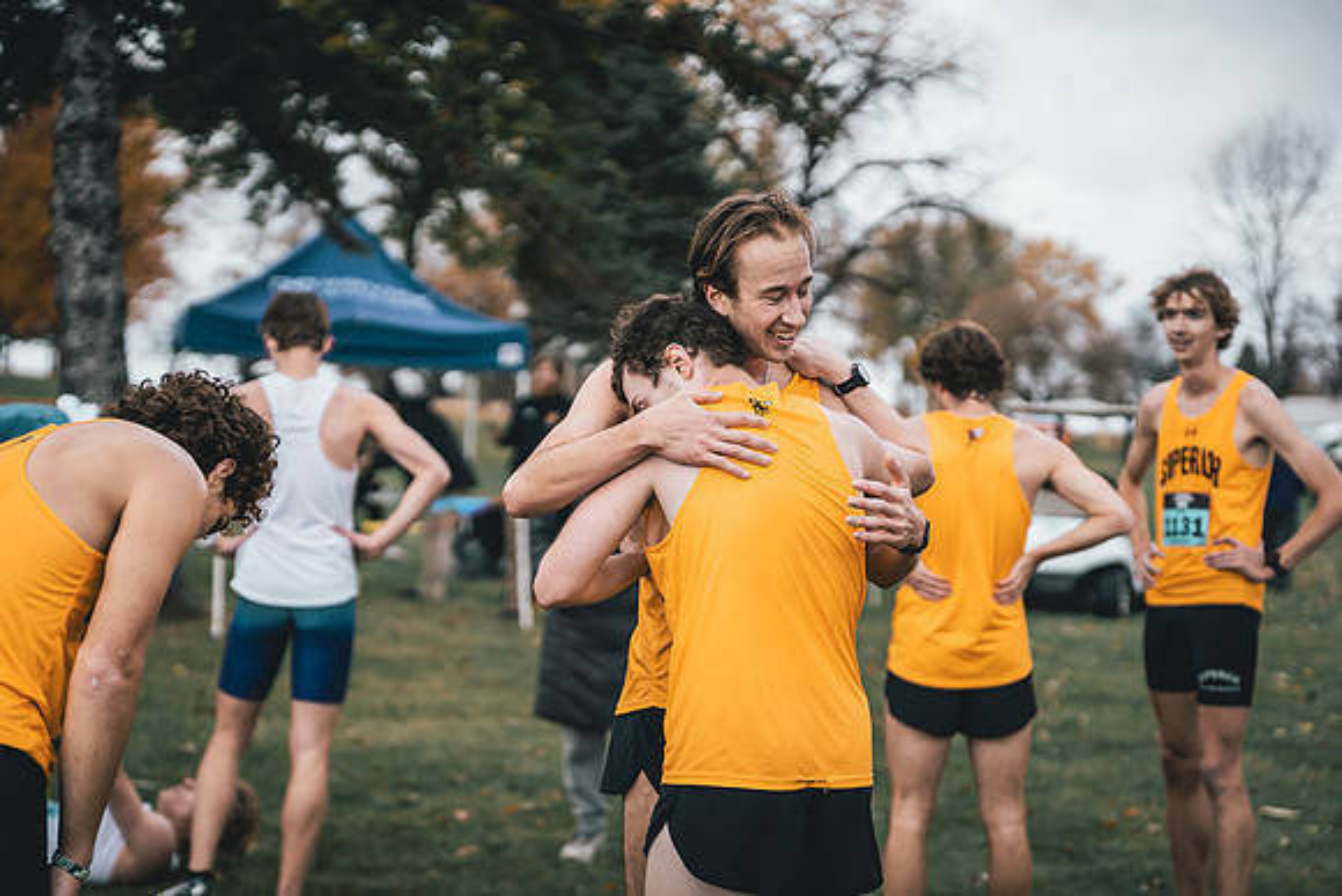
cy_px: 448
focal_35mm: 66
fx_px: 2461
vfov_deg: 20.6
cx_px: 671
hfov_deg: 30.5
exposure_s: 1/3200
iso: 200
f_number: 2
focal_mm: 66
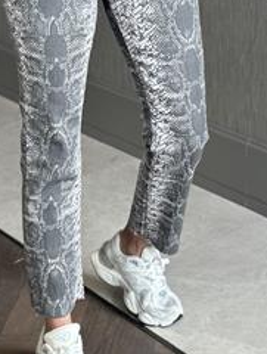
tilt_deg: -34.4
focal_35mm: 101
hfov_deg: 14.7
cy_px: 128
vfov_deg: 19.4
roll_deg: +2.2
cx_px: 109
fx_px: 1035
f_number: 1.78
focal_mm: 6.86
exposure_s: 1/172
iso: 100
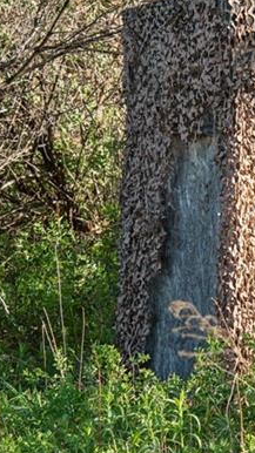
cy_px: 155
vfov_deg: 8.9
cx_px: 418
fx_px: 2898
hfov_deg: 5.0
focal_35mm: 241
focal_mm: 74
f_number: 6.3
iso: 400
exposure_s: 1/400
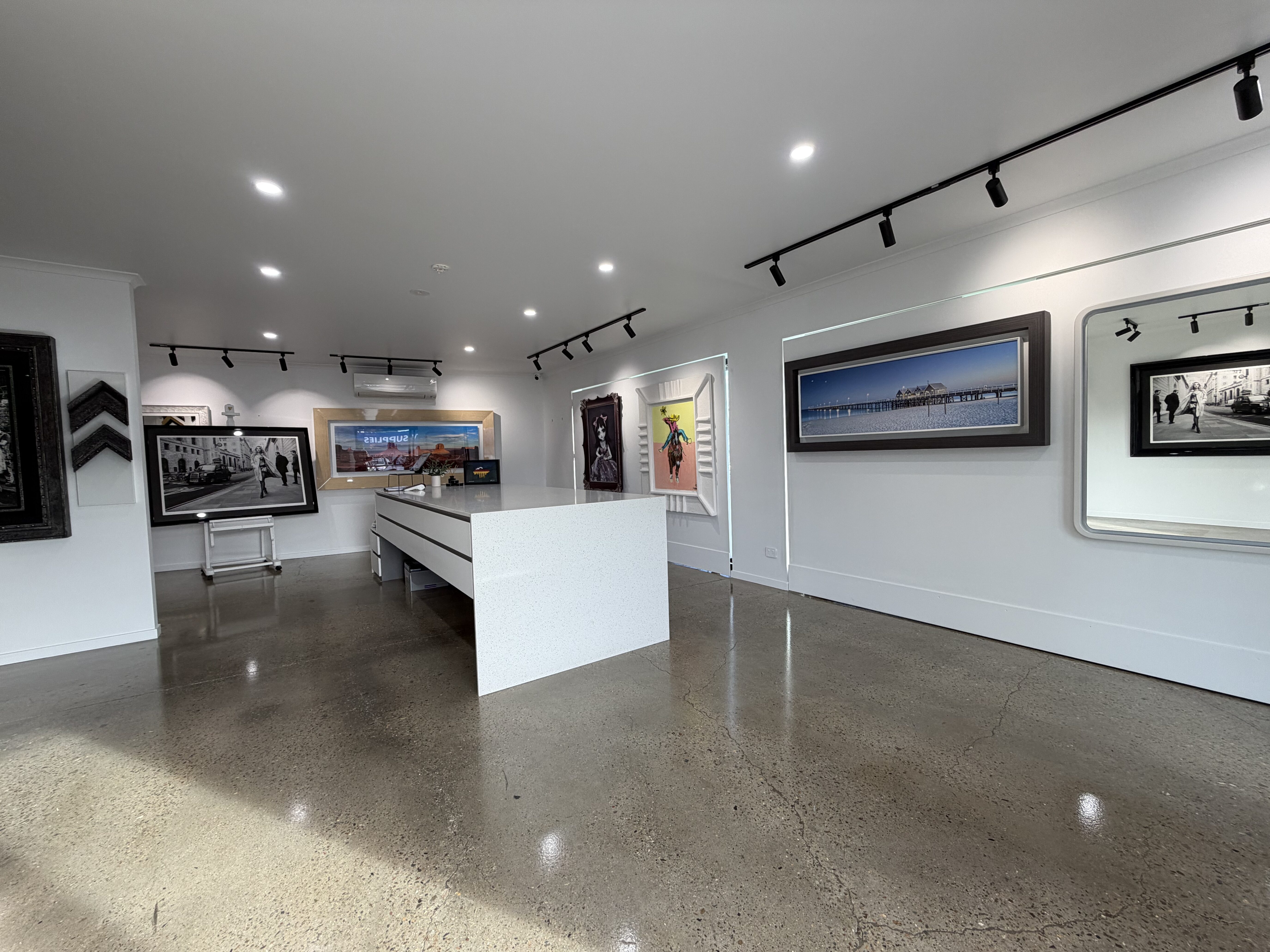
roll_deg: +1.1
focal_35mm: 14
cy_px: 476
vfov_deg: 85.7
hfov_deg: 102.1
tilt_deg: -2.7
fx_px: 514
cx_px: 635
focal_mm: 2.22
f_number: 2.2
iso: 80
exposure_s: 1/100
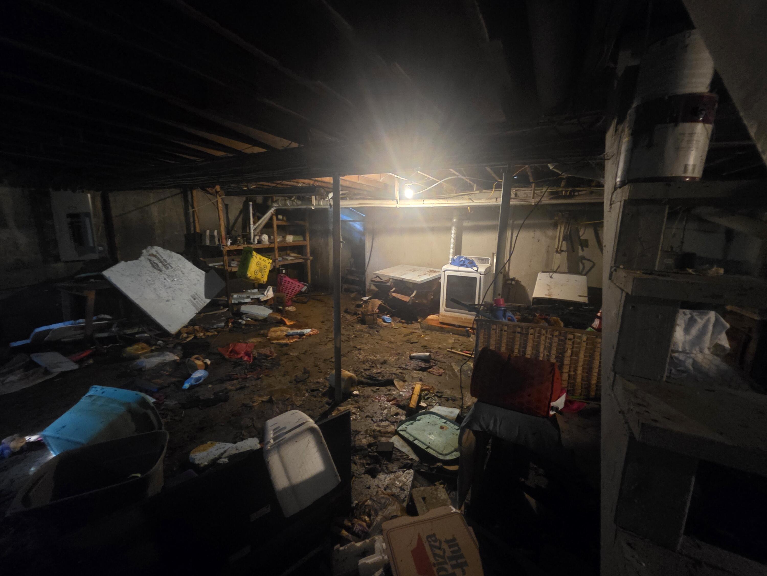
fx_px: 288
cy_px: 288
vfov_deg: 89.9
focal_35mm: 13
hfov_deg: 106.2
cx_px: 384
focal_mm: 2.2
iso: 1600
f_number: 1.9
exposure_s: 1/24
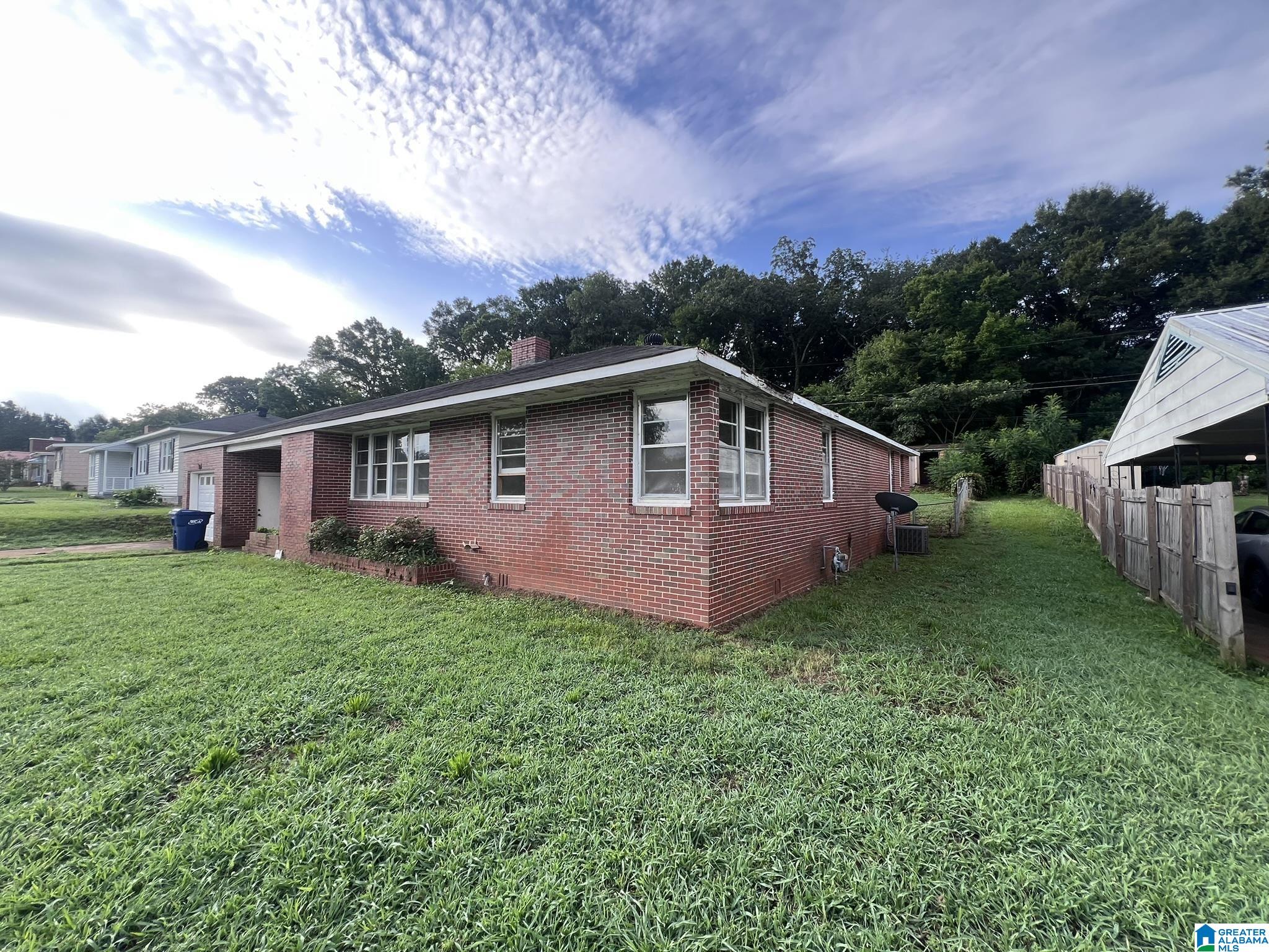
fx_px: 477
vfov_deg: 89.9
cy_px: 476
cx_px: 634
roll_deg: -0.1
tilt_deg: +2.8
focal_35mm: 13
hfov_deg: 106.2
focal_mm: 1.57
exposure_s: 1/341
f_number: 1.8
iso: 32
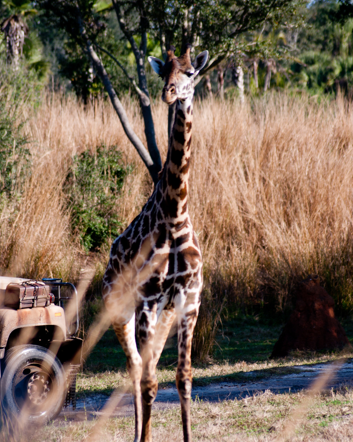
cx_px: 177
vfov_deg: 6.7
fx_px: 3748
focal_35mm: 287
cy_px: 259
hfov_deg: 5.4
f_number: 4.8
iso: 100
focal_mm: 170
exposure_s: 1/400
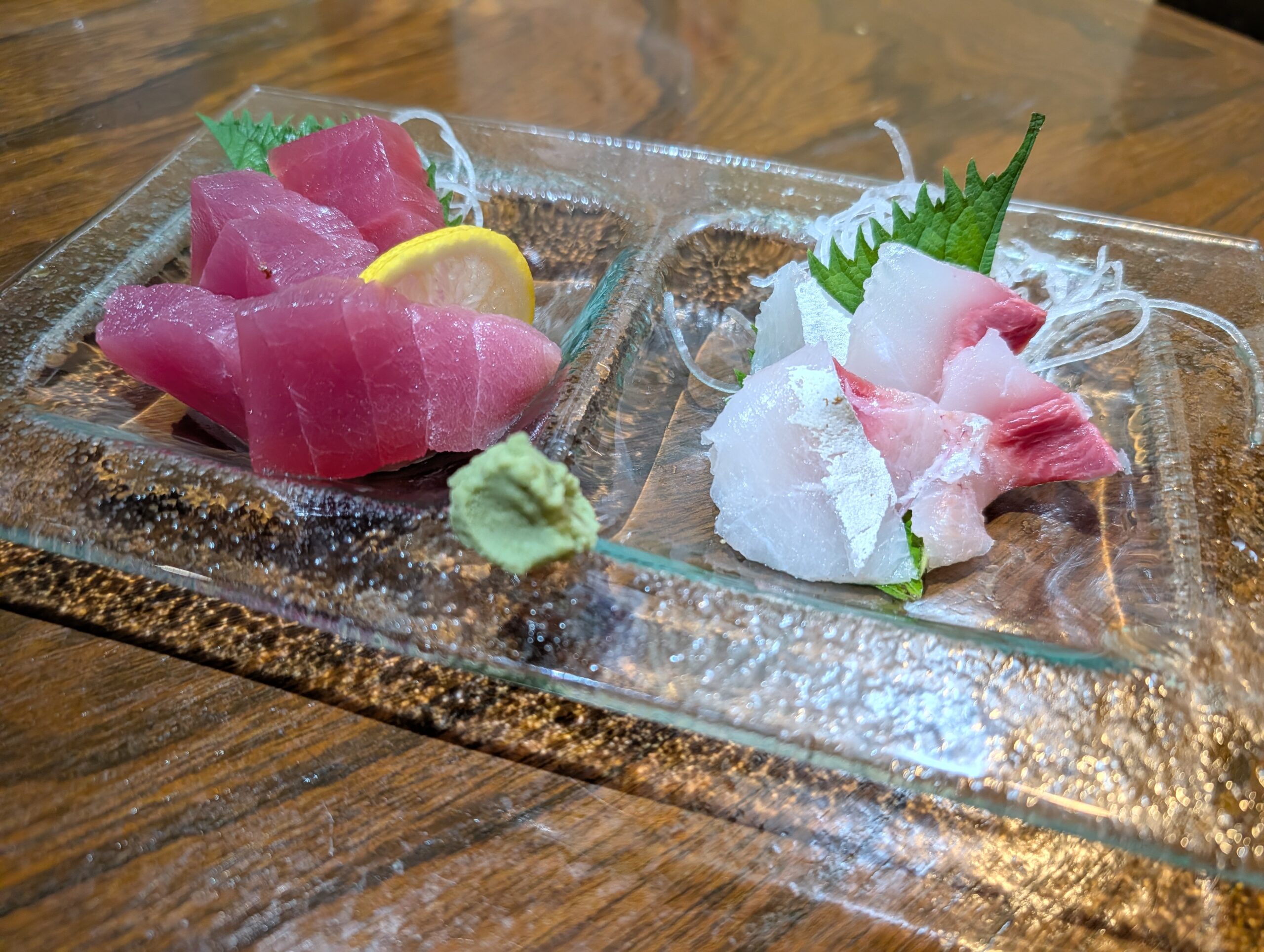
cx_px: 632
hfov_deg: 71.5
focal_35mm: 24
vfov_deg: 56.9
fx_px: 878
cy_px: 476
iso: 57
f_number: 1.68
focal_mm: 6.9
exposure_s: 1/100
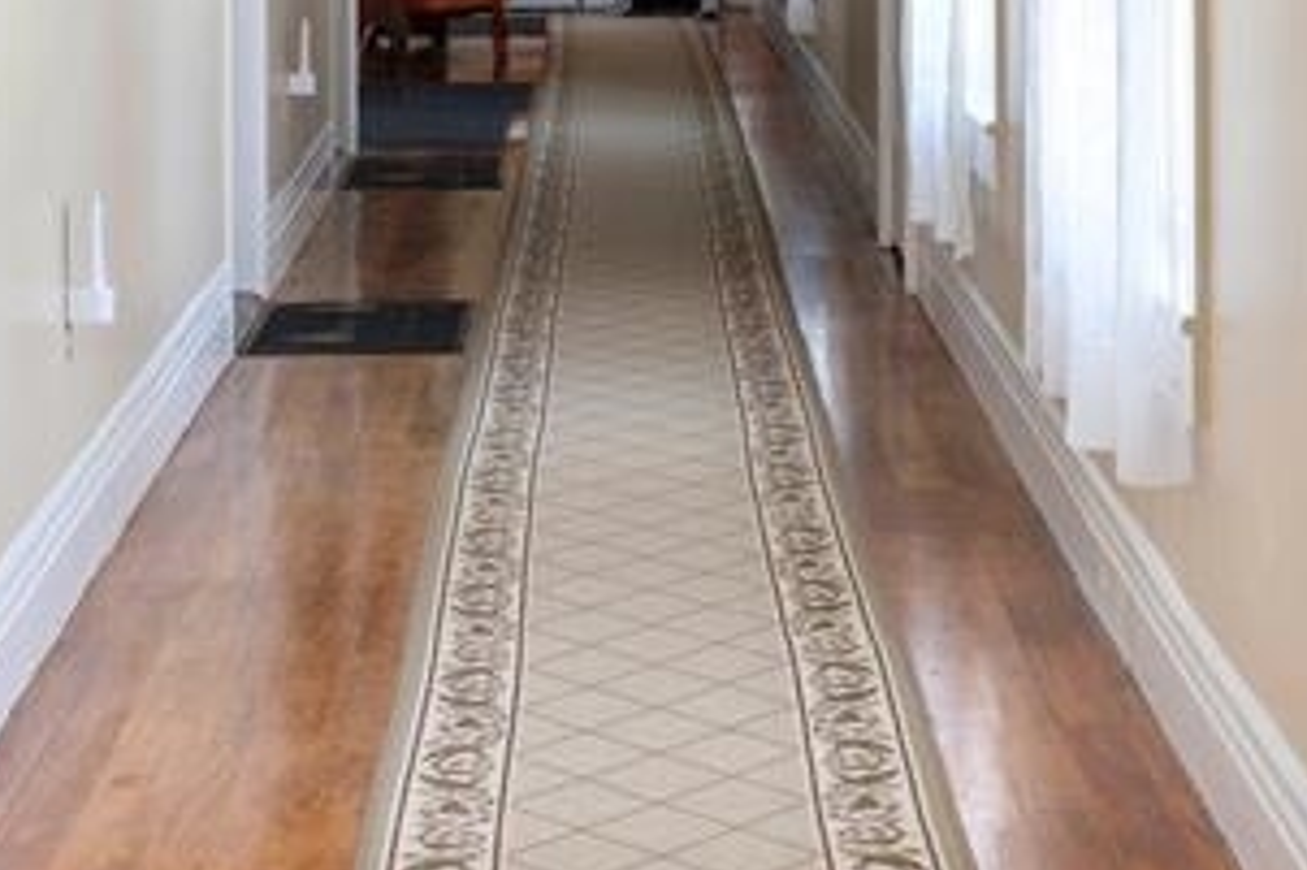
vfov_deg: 11.9
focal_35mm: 112
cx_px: 563
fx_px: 4064
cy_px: -203
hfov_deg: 18.3
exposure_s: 1/15
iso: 250
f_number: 8
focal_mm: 33
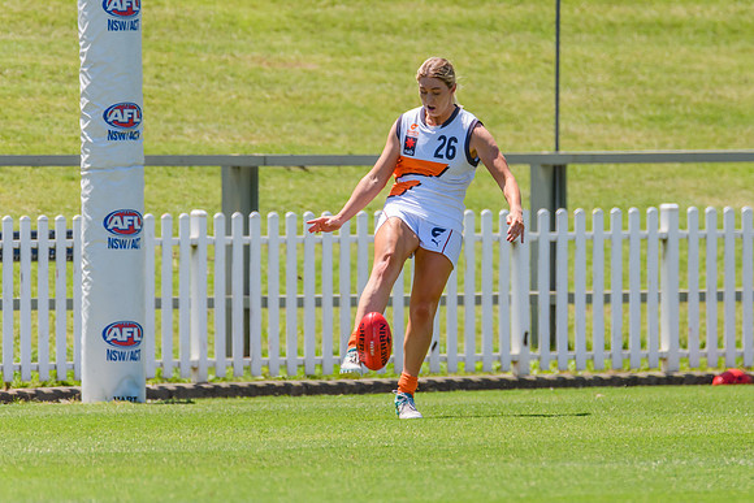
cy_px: 230
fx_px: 20004
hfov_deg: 2.2
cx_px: 456
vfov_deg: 1.4
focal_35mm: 955
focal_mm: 600
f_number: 7.1
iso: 800
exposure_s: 1/2000
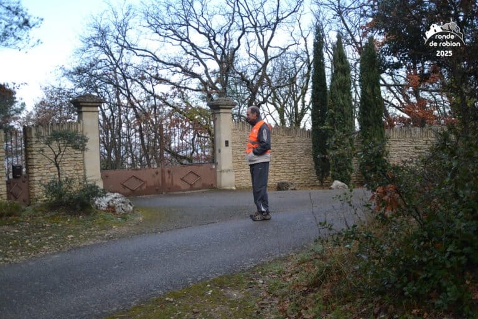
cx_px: 239
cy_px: 160
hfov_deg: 51.3
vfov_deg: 35.5
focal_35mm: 38
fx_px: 498
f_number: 3.8
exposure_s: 1/800
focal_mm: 25
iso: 400
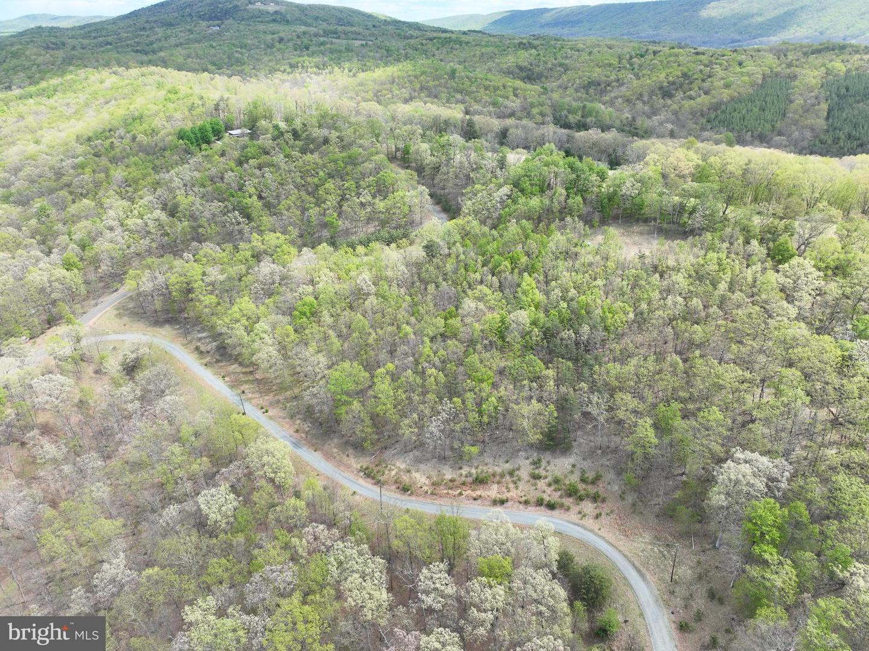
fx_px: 602
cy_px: 326
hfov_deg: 71.6
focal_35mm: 24
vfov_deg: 56.8
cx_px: 434
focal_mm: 12.29
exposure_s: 1/1000
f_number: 2.8
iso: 310
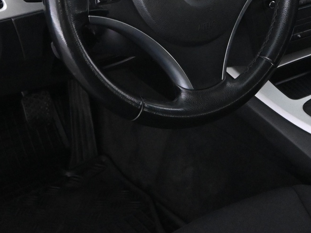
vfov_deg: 19.4
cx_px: 241
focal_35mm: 73
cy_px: -21
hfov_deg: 26.3
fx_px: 654
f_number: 4.5
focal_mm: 20.5
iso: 6400
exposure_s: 1/50
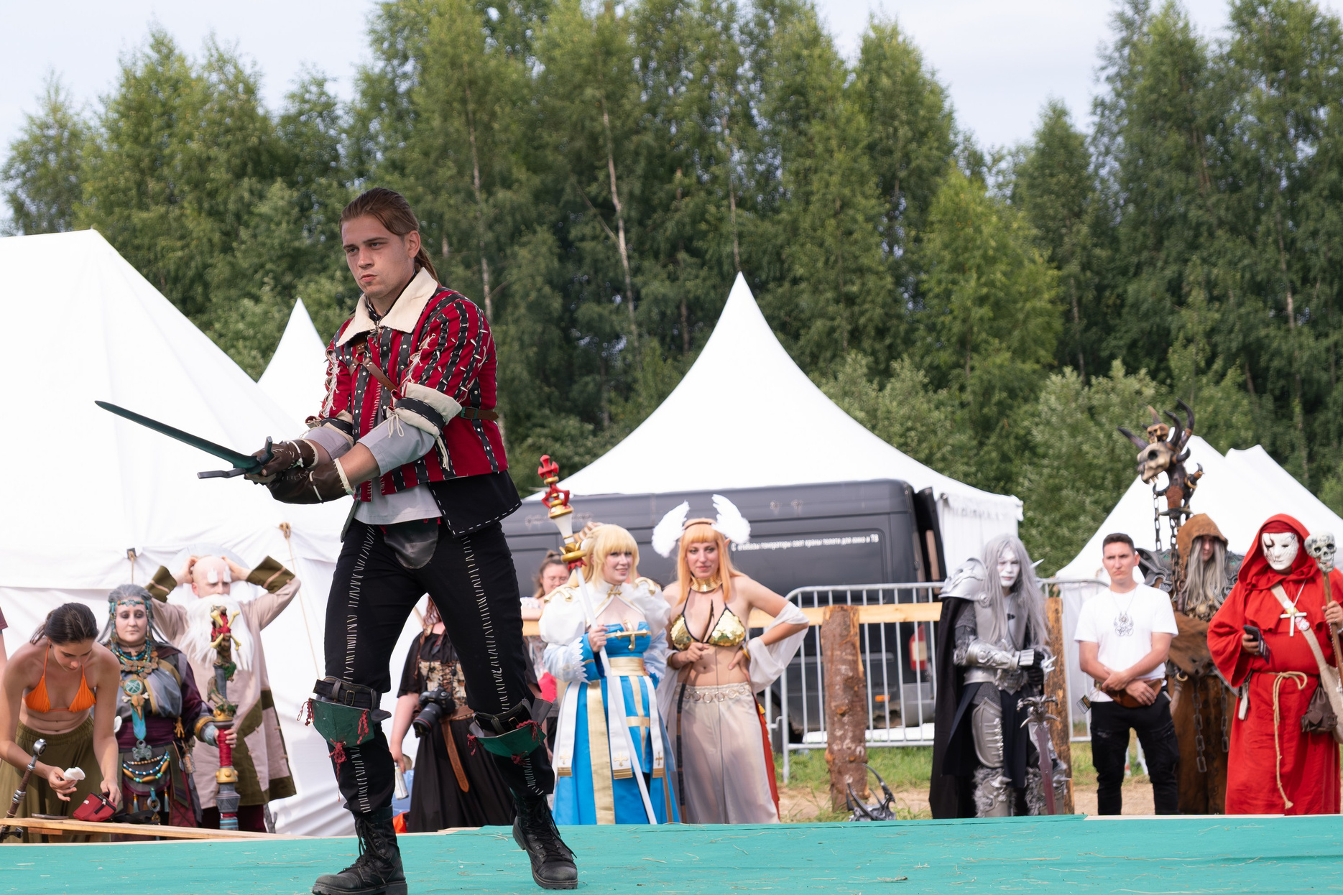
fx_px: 3730
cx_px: 501
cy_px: 433
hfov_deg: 20.4
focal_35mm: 100
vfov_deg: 13.7
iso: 320
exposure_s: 1/1250
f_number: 4
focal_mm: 48.5
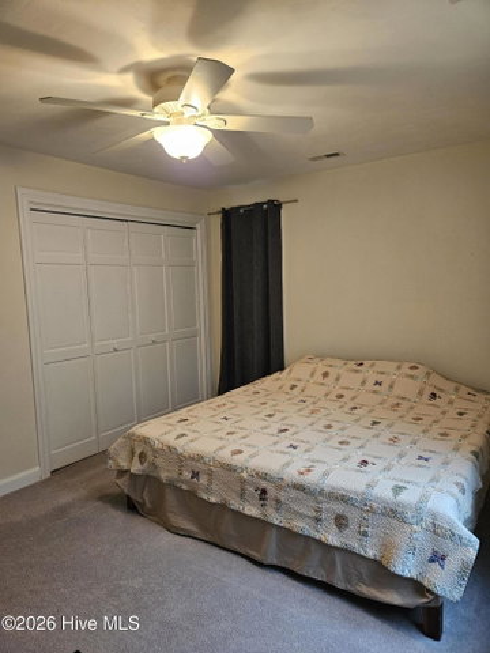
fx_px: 434
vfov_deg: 73.9
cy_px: 326
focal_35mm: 23
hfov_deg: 58.9
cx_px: 245
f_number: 1.8
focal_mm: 5.4
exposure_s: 1/120
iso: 640
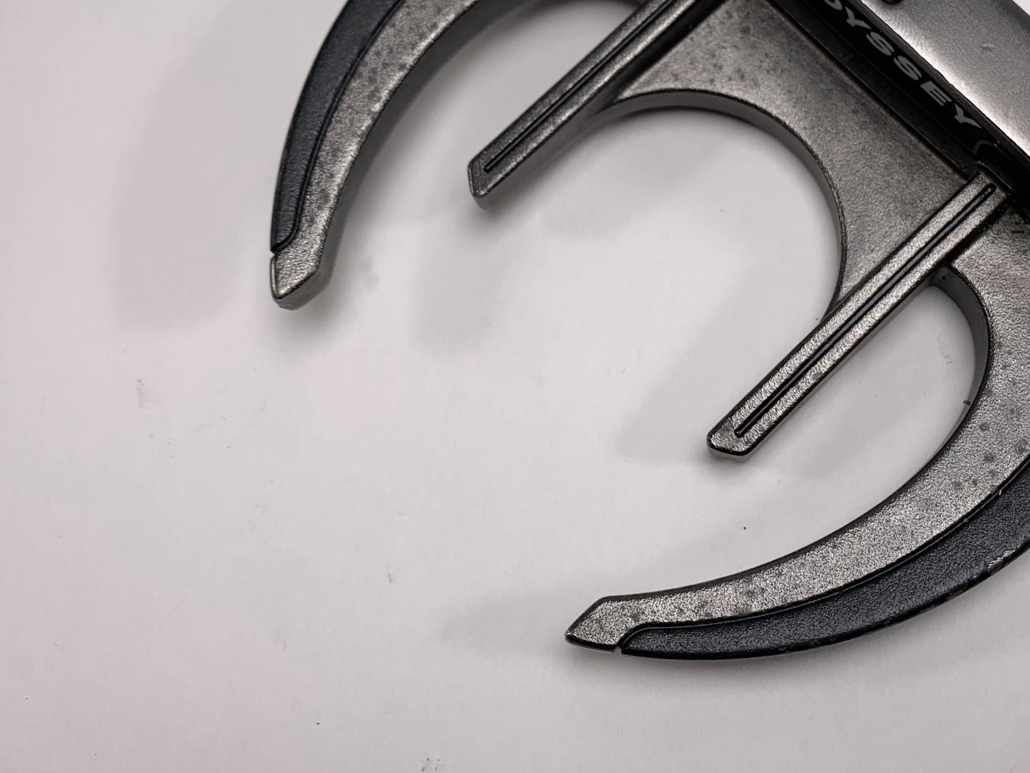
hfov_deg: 44.2
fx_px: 1250
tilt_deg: -67.2
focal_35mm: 42
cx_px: 674
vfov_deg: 34.0
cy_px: 244
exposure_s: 1/225
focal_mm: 4.25
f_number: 1.8
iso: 25
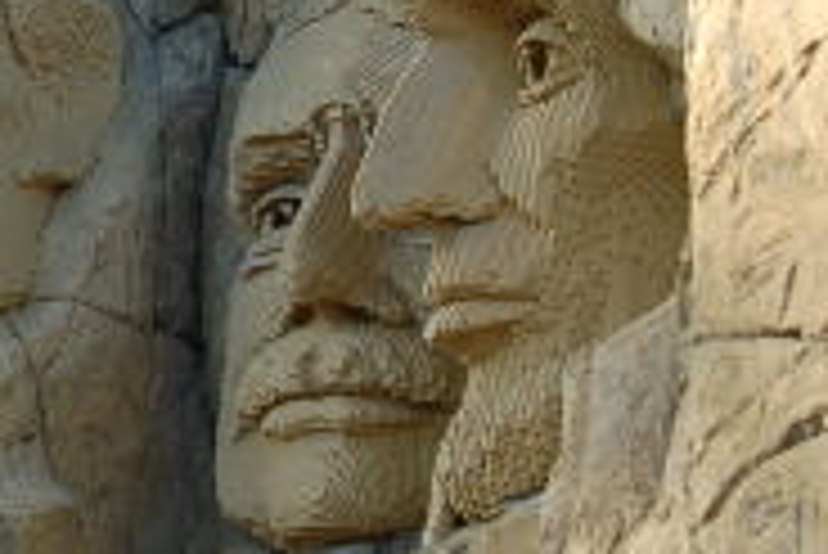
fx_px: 3361
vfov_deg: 9.4
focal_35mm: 146
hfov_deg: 13.8
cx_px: -72
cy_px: 144
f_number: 7.1
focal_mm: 28
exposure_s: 1/200
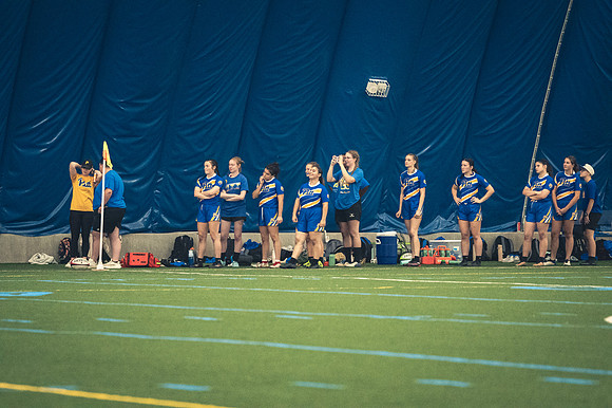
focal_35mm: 300
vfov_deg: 4.6
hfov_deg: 6.9
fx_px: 5097
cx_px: 306
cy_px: 204
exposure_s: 1/500
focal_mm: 200
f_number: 2.8
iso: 12800
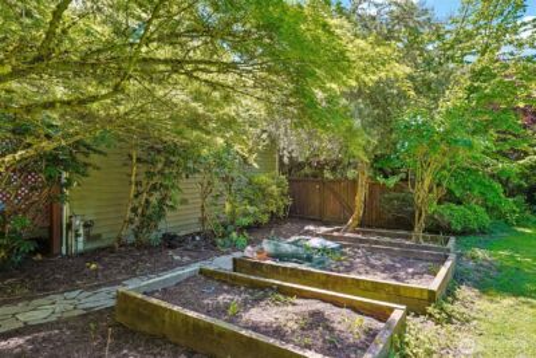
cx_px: 268
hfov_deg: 78.6
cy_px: 179
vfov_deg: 57.3
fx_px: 328
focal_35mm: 22
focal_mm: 22
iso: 400
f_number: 8
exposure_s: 1/60
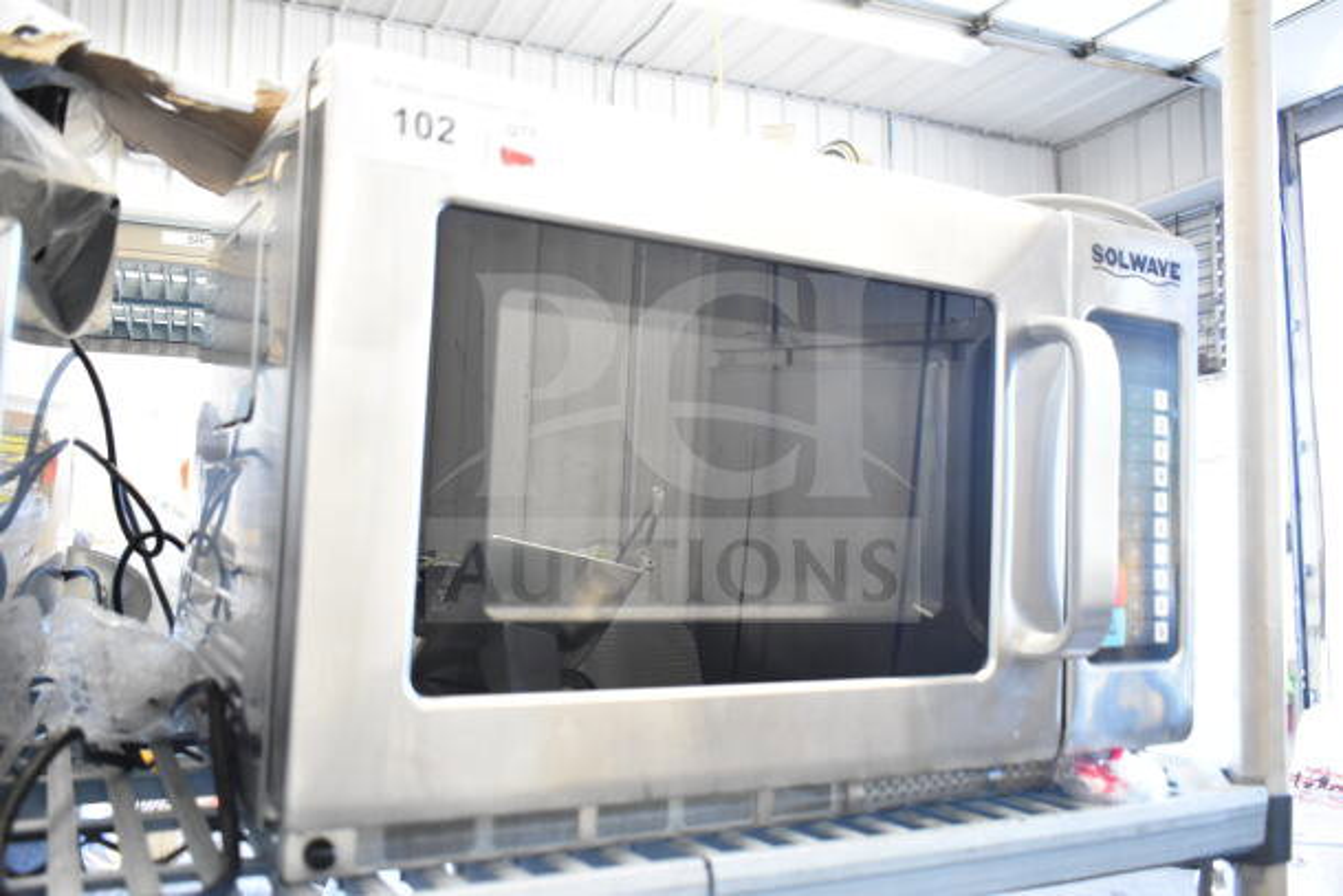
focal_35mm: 30
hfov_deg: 61.9
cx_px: 672
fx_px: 1119
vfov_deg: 43.6
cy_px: 448
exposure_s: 1/60
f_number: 4
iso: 1600
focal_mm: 20
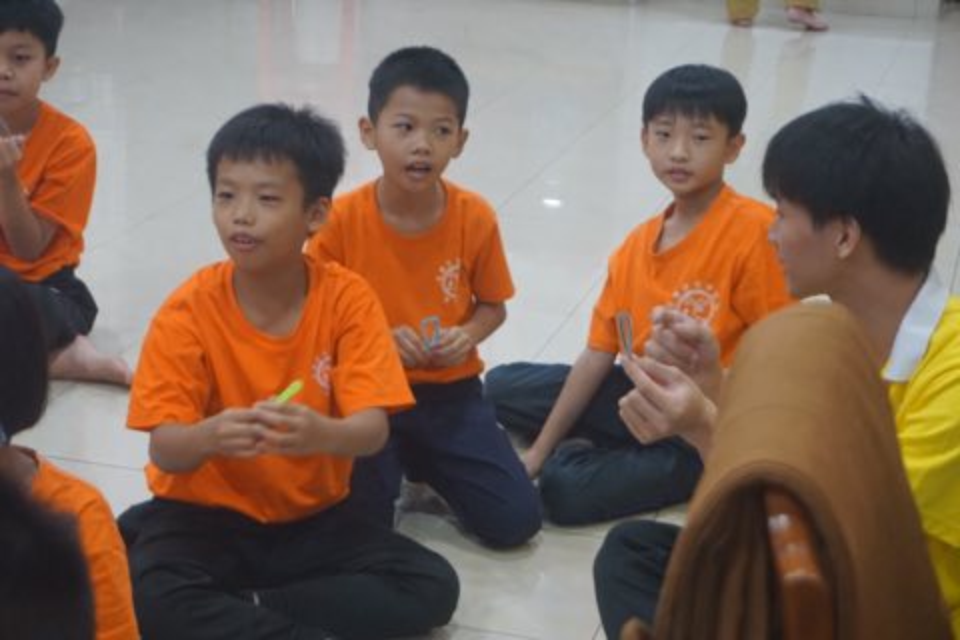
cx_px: 480
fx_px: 2000
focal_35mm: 75
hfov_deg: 27.0
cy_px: 320
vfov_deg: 18.2
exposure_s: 1/80
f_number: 5.6
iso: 3200
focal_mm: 50
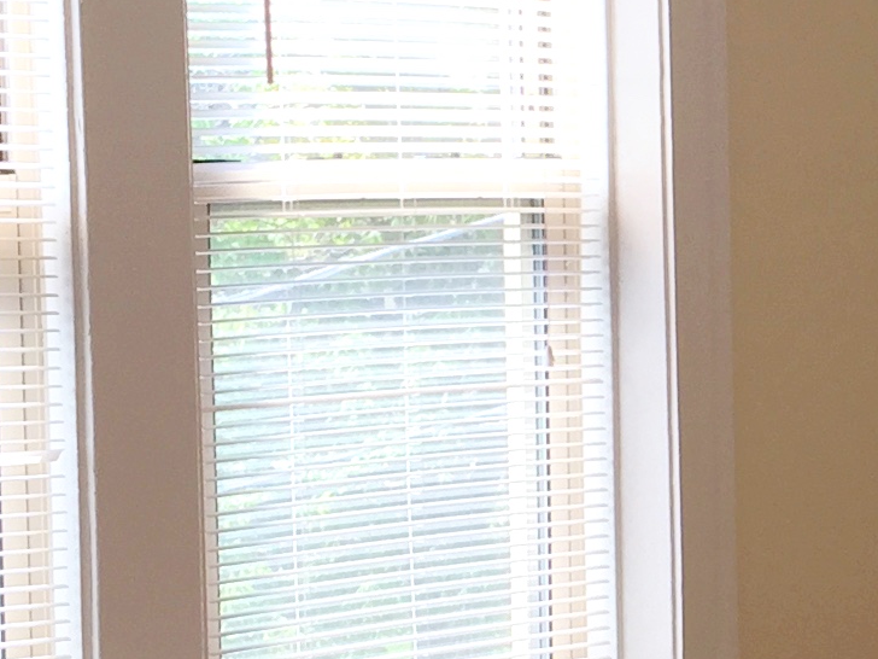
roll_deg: -0.2
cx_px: 1111
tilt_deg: -2.4
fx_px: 3297
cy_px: 401
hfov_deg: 14.6
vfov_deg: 11.4
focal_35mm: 130
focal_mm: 4.15
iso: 32
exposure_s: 1/120
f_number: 2.2
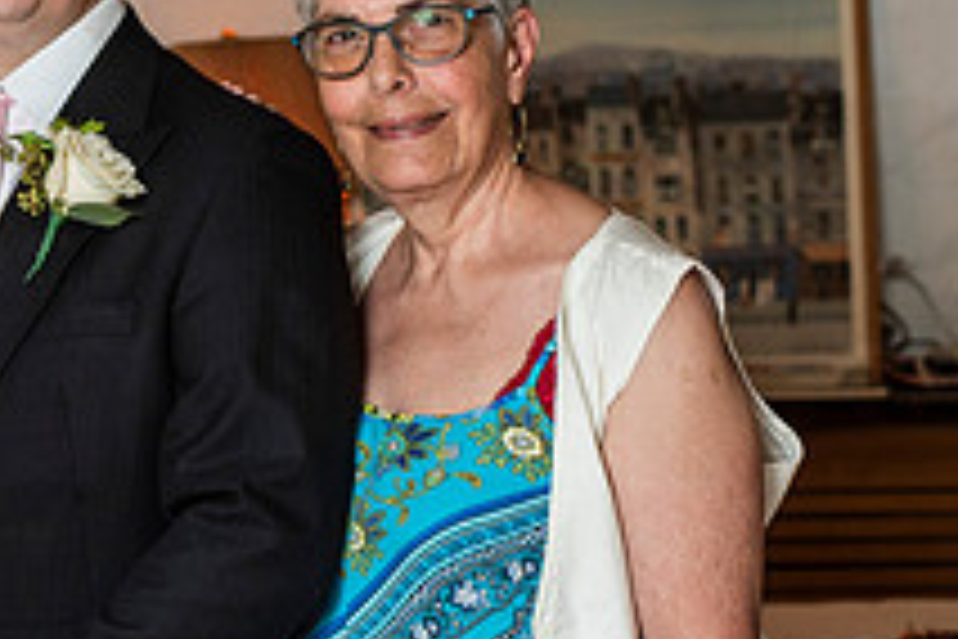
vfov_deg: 10.1
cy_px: 313
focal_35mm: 136
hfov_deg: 14.7
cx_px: -148
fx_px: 3619
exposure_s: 1/80
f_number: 3.5
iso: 500
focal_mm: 50
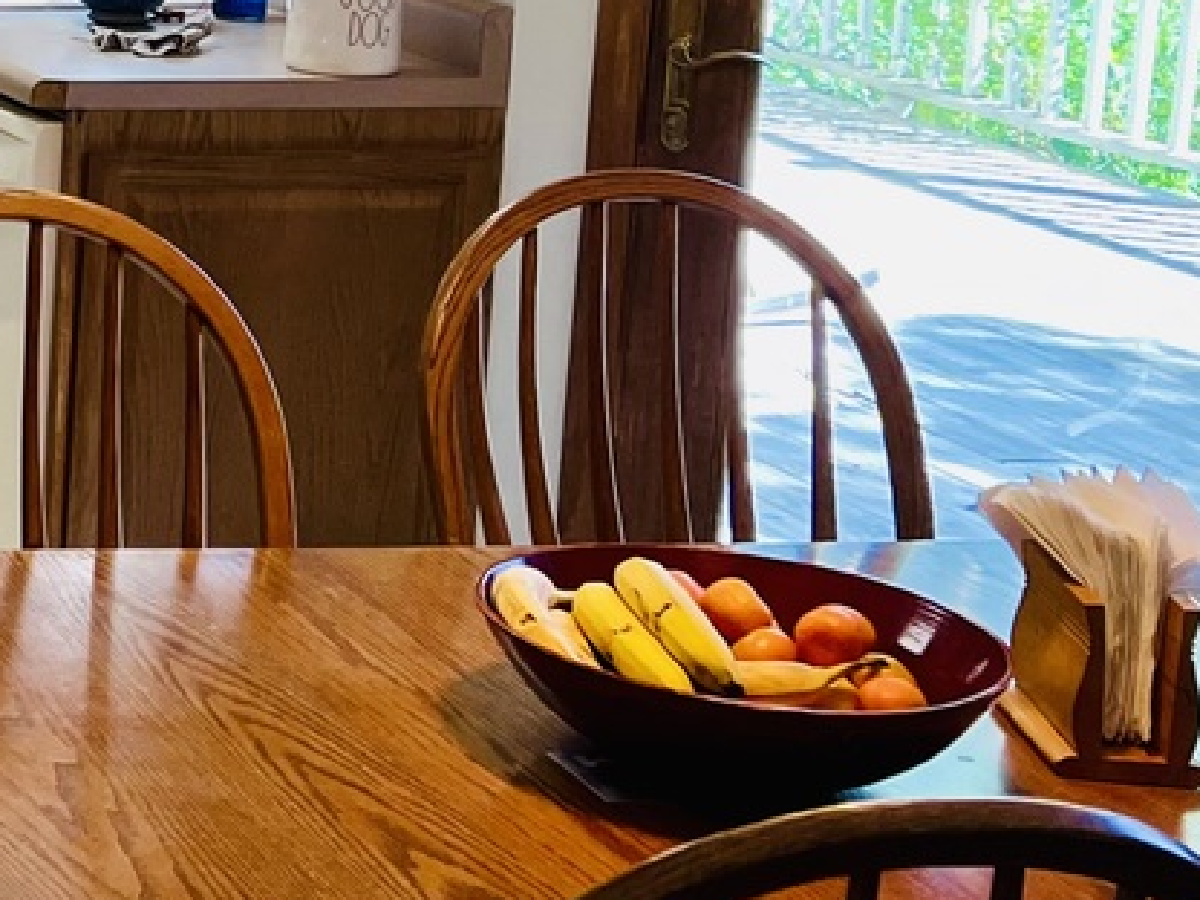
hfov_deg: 18.0
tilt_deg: -8.1
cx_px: -868
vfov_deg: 16.0
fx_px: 3120
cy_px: -84
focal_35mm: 90
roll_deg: -0.7
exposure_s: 1/120
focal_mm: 5.7
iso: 125
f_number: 1.5
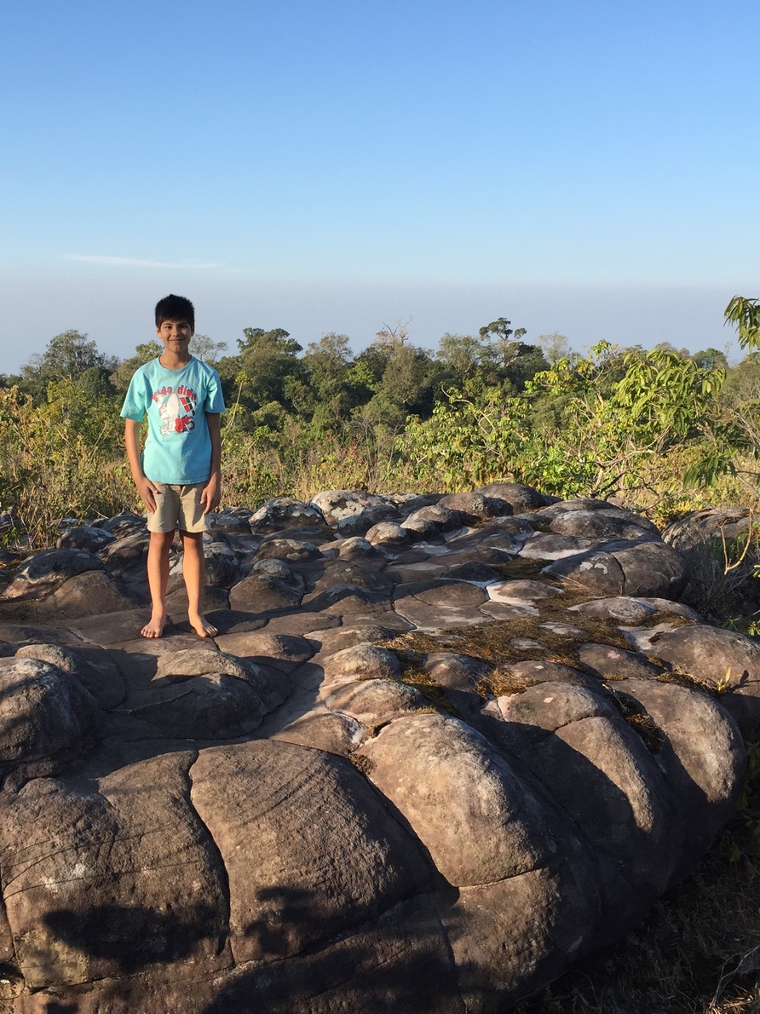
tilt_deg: -8.8
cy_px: 510
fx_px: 1142
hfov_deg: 36.4
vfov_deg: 47.9
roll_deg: -0.9
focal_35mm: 39
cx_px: 248
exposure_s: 1/824
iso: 32
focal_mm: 4.15
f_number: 2.2
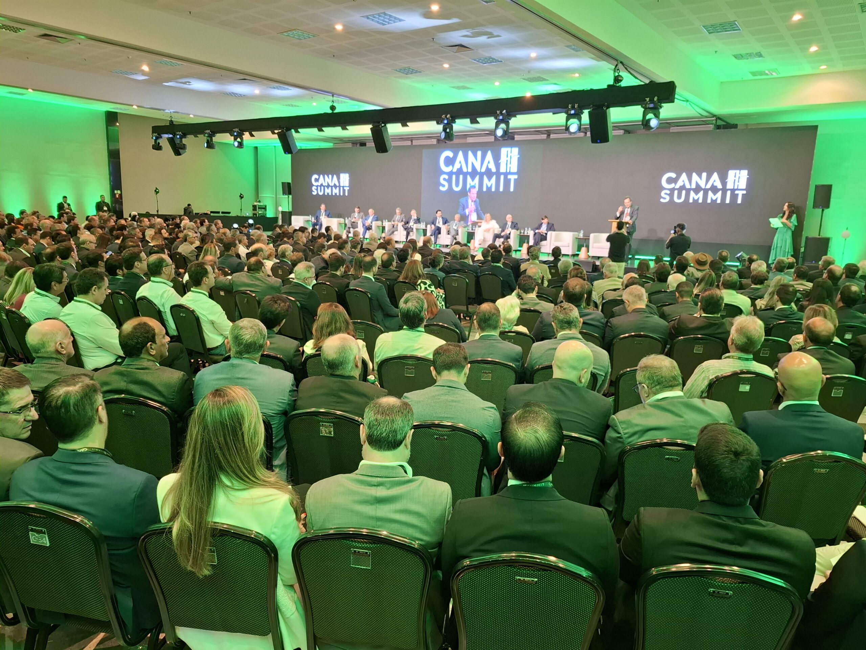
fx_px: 575
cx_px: 433
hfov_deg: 73.9
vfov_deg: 58.9
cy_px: 325
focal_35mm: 23
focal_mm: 5.54
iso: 500
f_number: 1.8
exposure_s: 1/24
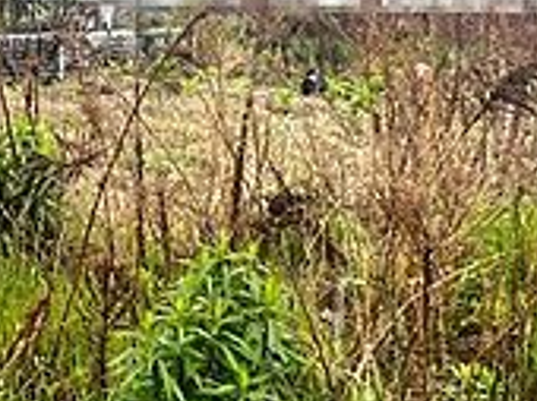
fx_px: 713
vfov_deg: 29.5
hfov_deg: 37.5
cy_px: 6
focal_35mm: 46
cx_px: 19
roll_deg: -1.9
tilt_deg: +1.6
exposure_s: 1/312
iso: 32
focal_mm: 1.57
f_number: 1.8
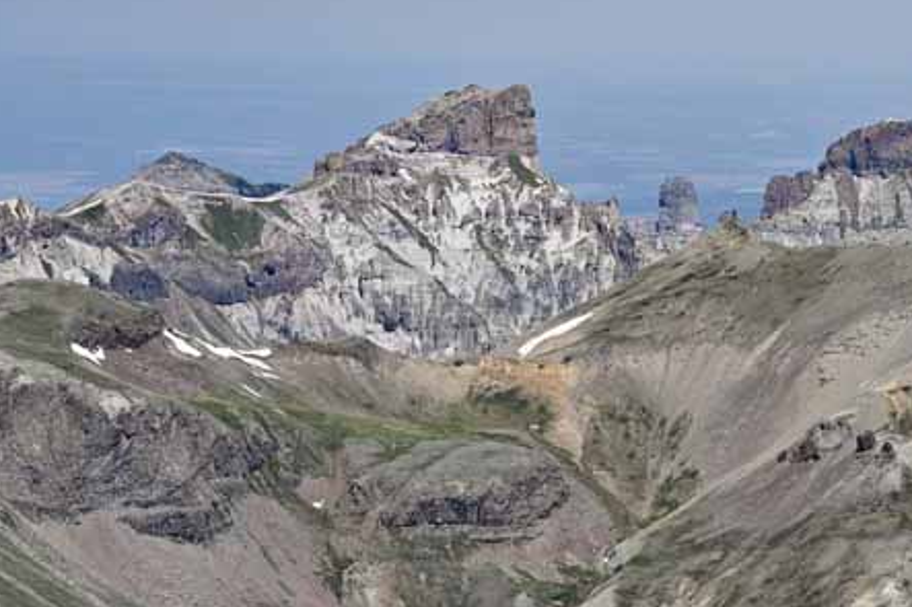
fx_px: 4659
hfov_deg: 11.2
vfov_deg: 7.5
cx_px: 675
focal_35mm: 184
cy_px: 336
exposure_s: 1/1000
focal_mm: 102
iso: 64
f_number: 5.6
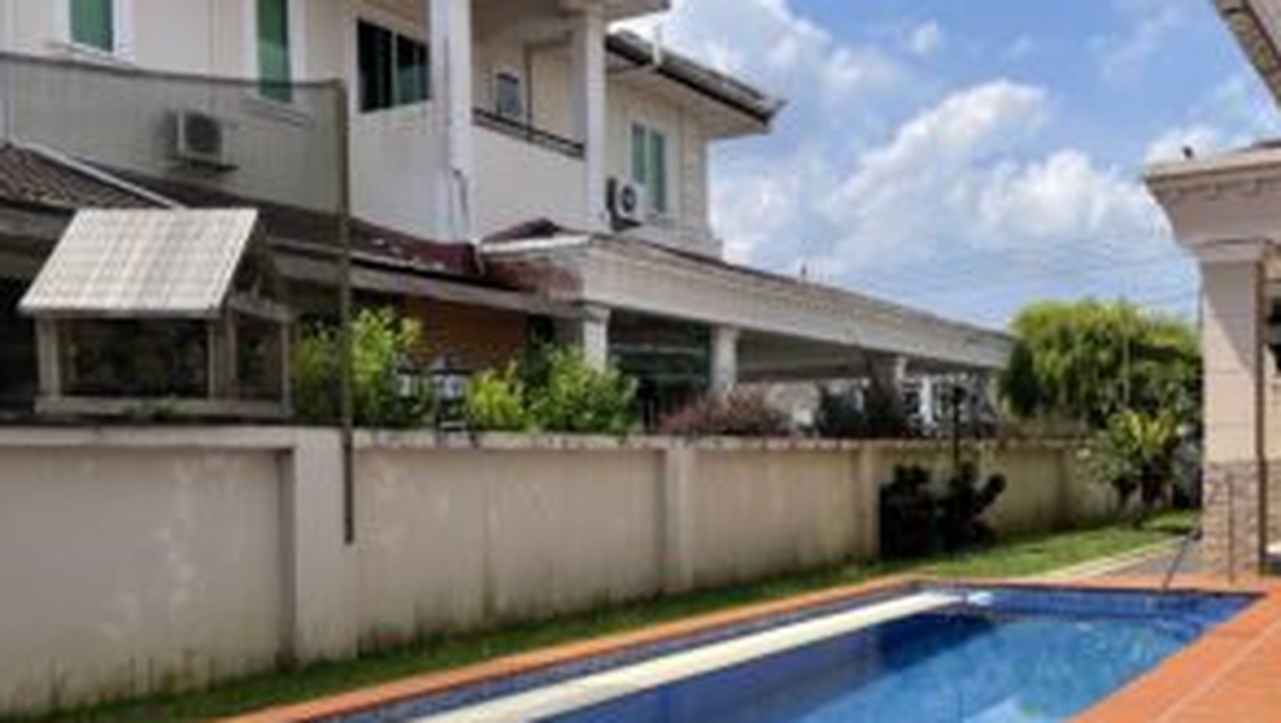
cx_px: 693
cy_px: 510
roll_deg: +0.2
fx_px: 1258
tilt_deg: -2.3
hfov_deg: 53.9
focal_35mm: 37
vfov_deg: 31.7
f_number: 1.6
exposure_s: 1/3448
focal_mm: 5.1
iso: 32
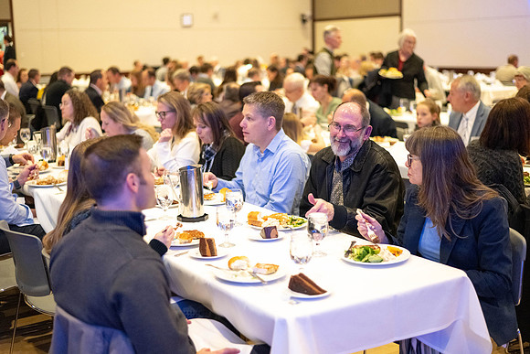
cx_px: 265
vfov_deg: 27.0
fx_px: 736
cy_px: 177
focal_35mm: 50
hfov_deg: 39.6
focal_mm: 50
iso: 6400
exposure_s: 1/200
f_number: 1.8
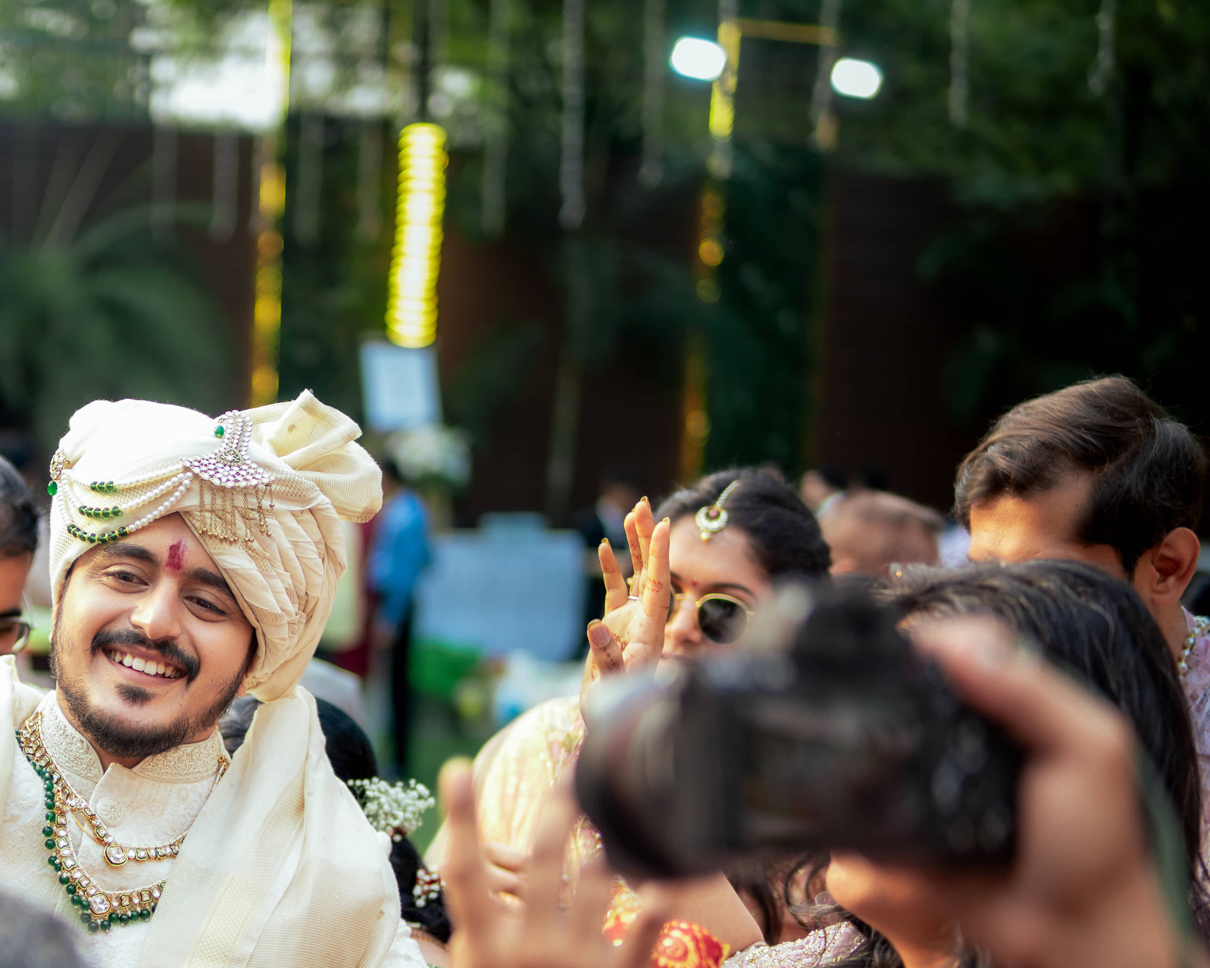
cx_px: 118
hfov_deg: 27.3
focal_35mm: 67
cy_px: 816
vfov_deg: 22.4
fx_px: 2399
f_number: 1.4
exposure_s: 1/320
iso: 64
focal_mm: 35
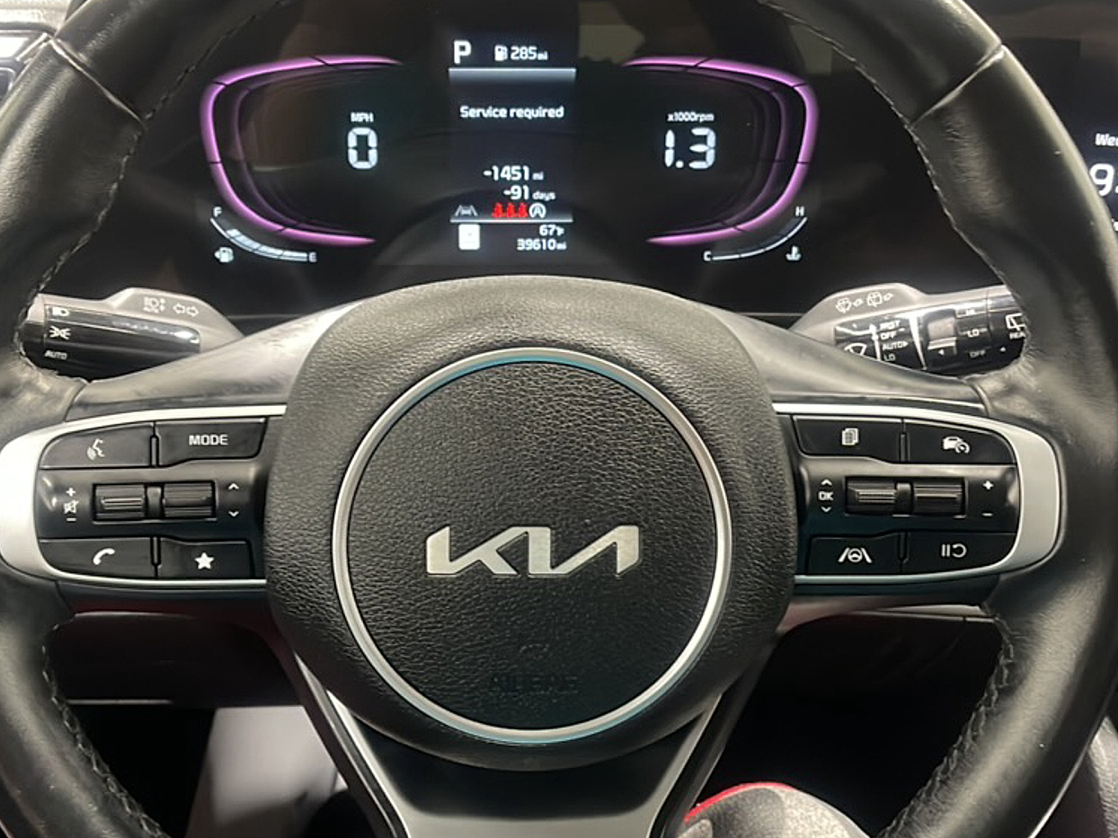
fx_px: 1163
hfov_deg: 51.3
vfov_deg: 39.7
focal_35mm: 36
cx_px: 521
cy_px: 420
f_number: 1.6
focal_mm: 5.1
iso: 640
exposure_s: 1/40
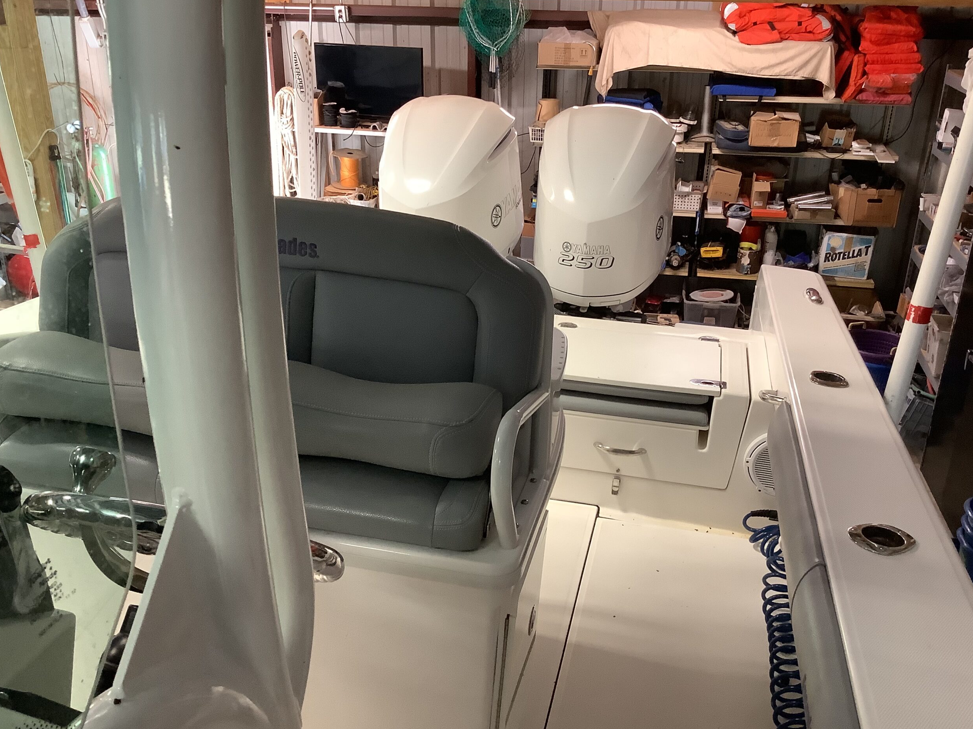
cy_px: 361
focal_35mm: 32
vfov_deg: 44.2
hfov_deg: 56.8
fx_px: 899
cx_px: 487
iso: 250
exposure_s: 1/60
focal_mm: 3.3
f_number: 2.4
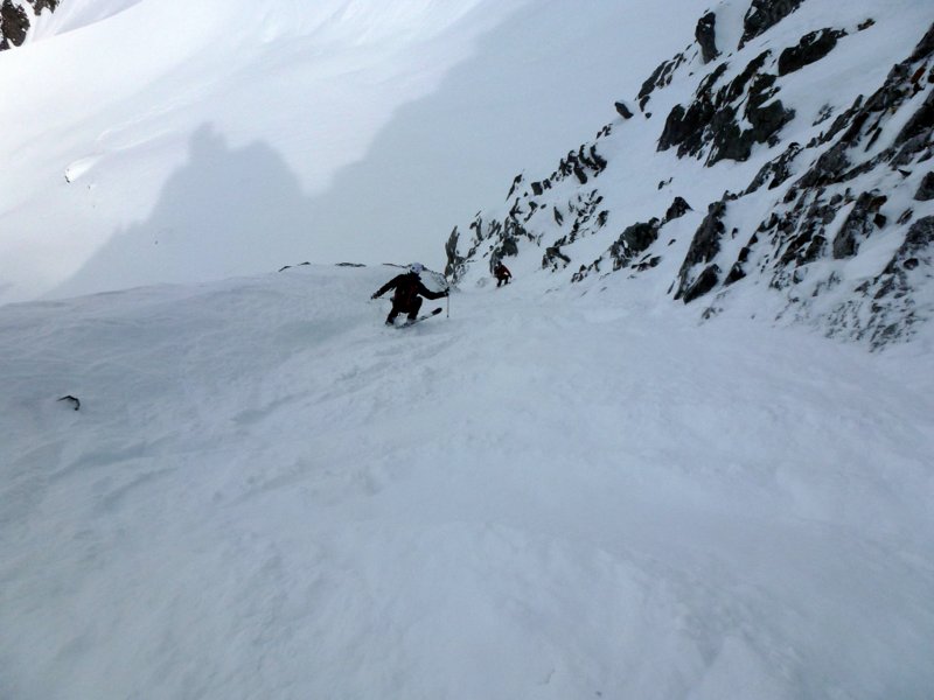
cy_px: 350
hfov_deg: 71.6
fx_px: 648
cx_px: 467
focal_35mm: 24
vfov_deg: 56.8
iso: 100
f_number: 4.5
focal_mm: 4.3
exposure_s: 1/2000
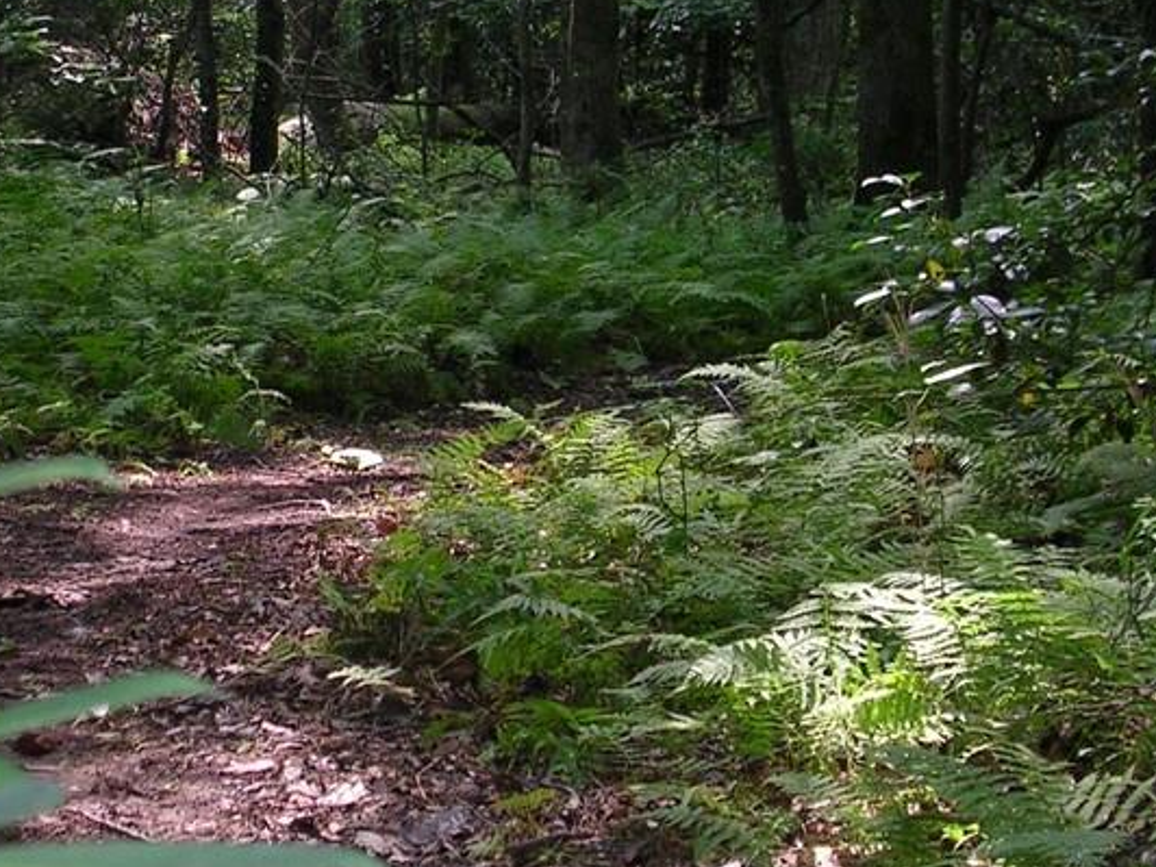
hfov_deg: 15.2
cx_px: 317
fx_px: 4308
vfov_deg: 11.5
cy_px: 215
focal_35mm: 129
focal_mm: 10.2
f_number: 3.6
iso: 83
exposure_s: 1/60.1
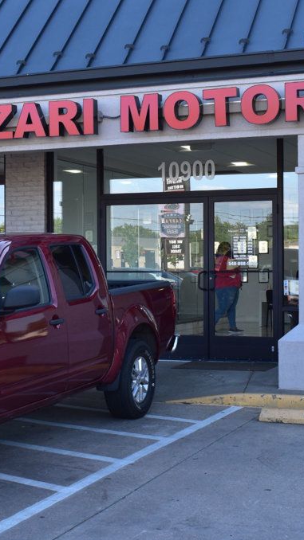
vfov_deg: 30.7
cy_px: 271
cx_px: 121
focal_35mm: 69
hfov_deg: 17.5
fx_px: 987
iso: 400
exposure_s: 1/125
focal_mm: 29
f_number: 9
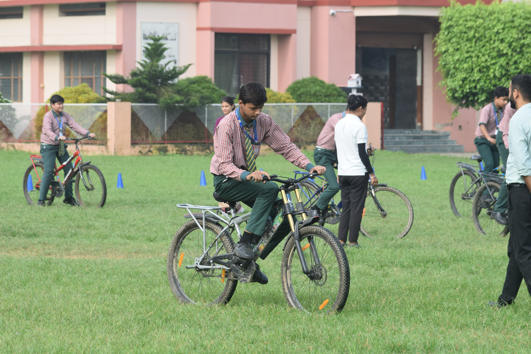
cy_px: 177
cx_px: 266
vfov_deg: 7.9
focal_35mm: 174
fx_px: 2566
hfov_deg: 11.8
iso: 200
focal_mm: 116
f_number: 9
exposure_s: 1/320
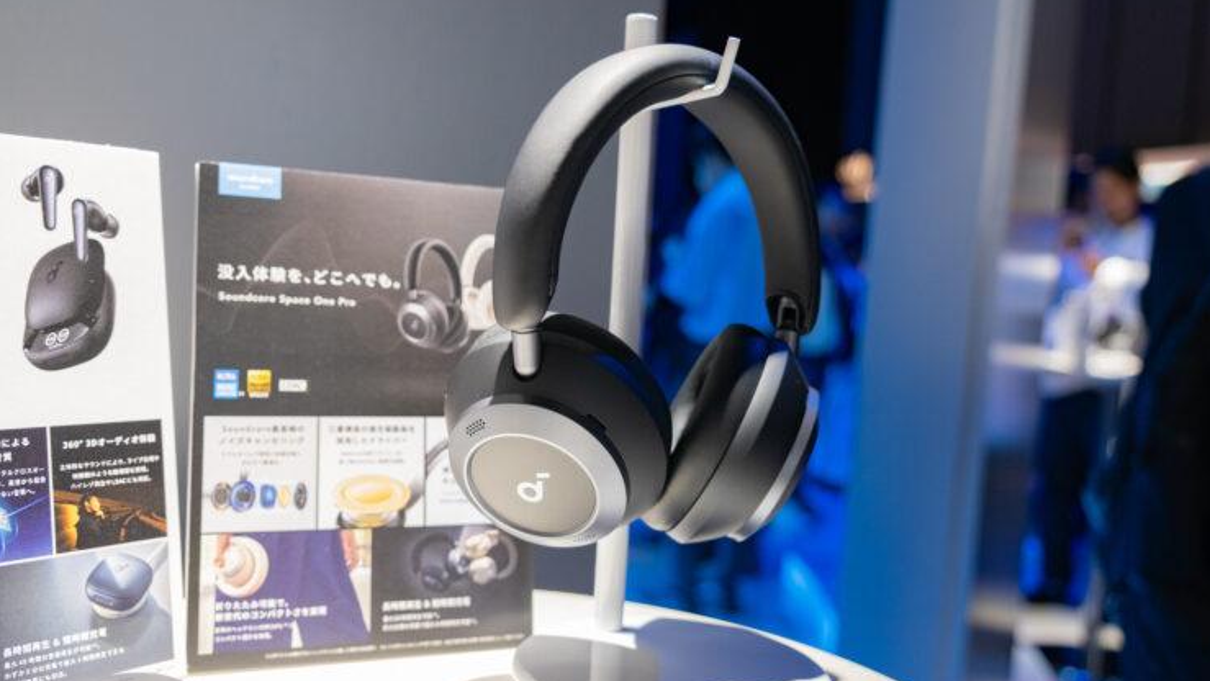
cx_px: 599
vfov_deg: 32.0
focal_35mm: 37
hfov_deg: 54.0
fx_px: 1187
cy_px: 336
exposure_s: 1/100
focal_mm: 22.4
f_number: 2.8
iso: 800
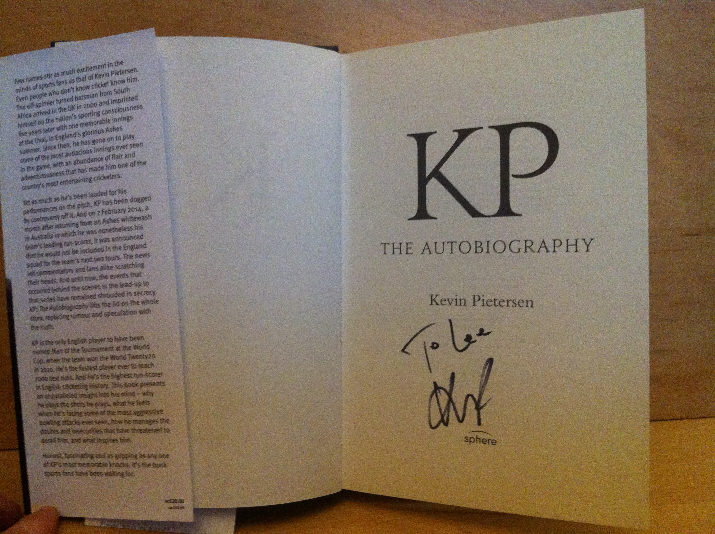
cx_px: 358
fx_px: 722
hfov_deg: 52.7
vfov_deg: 40.6
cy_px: 267
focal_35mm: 35
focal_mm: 3.85
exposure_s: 1/15
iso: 500
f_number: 2.8
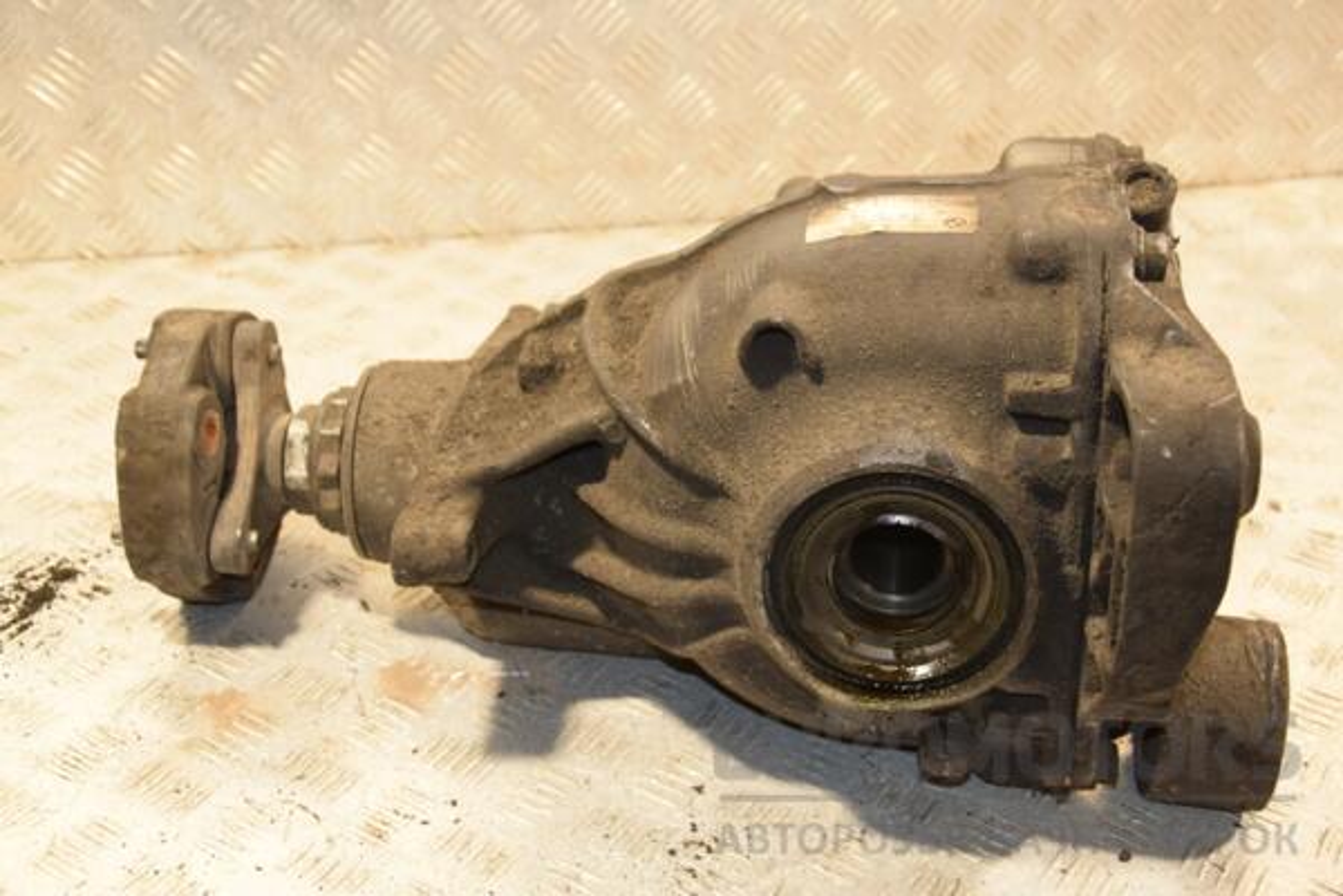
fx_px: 2126
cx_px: 672
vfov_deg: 23.8
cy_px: 448
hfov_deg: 35.1
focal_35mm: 57
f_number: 5
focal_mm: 38
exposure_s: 1/100
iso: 800
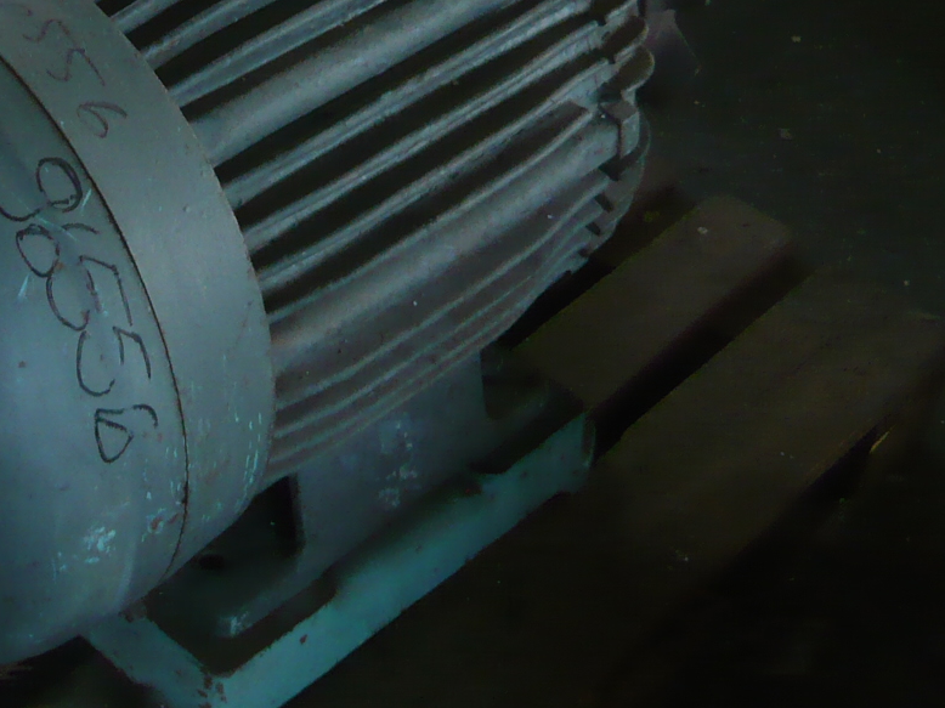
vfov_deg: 18.5
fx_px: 2156
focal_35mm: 79
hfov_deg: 24.4
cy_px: 153
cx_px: 209
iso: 200
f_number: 3
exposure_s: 1/8
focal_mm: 5.2
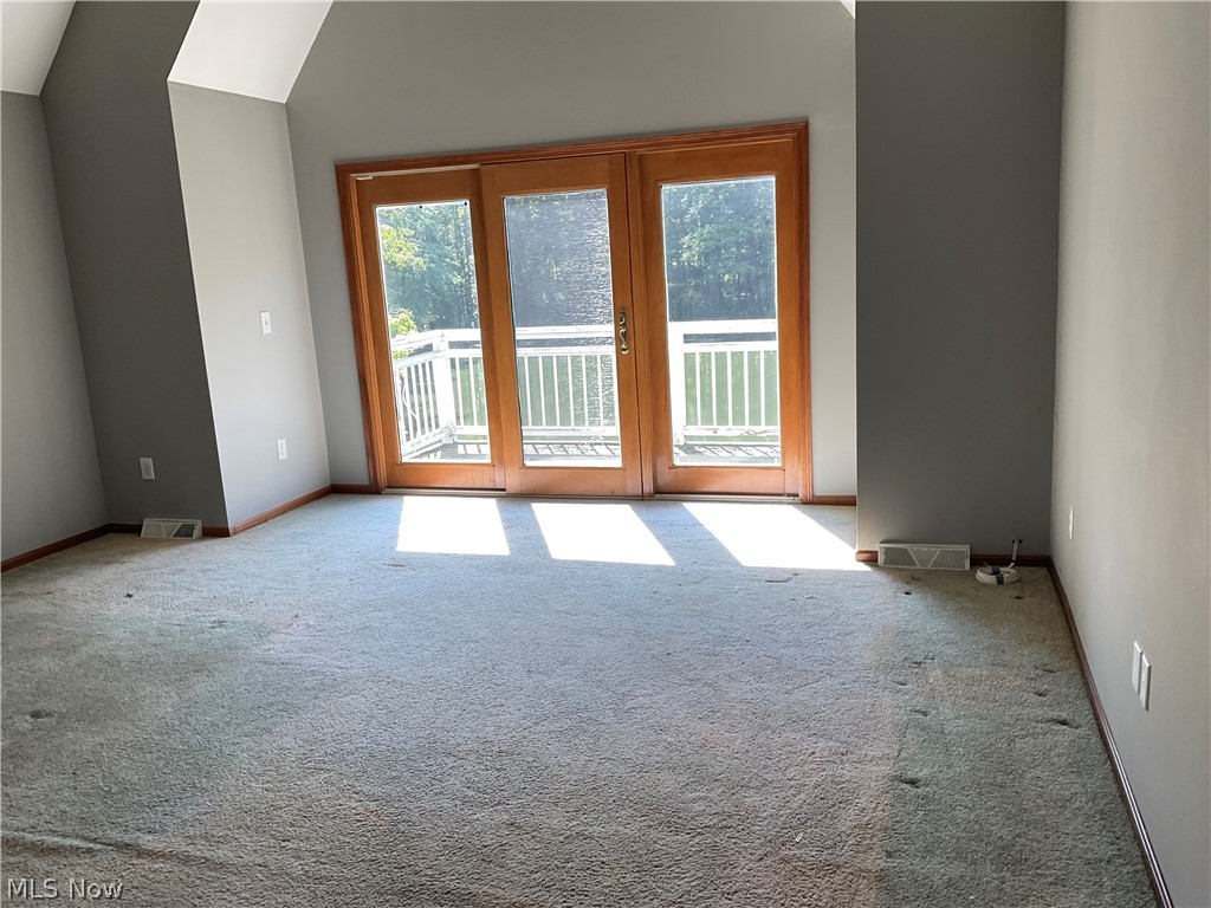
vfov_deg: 48.2
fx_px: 1015
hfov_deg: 61.7
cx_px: 606
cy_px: 454
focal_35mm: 29
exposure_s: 1/120
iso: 50
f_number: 1.8
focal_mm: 3
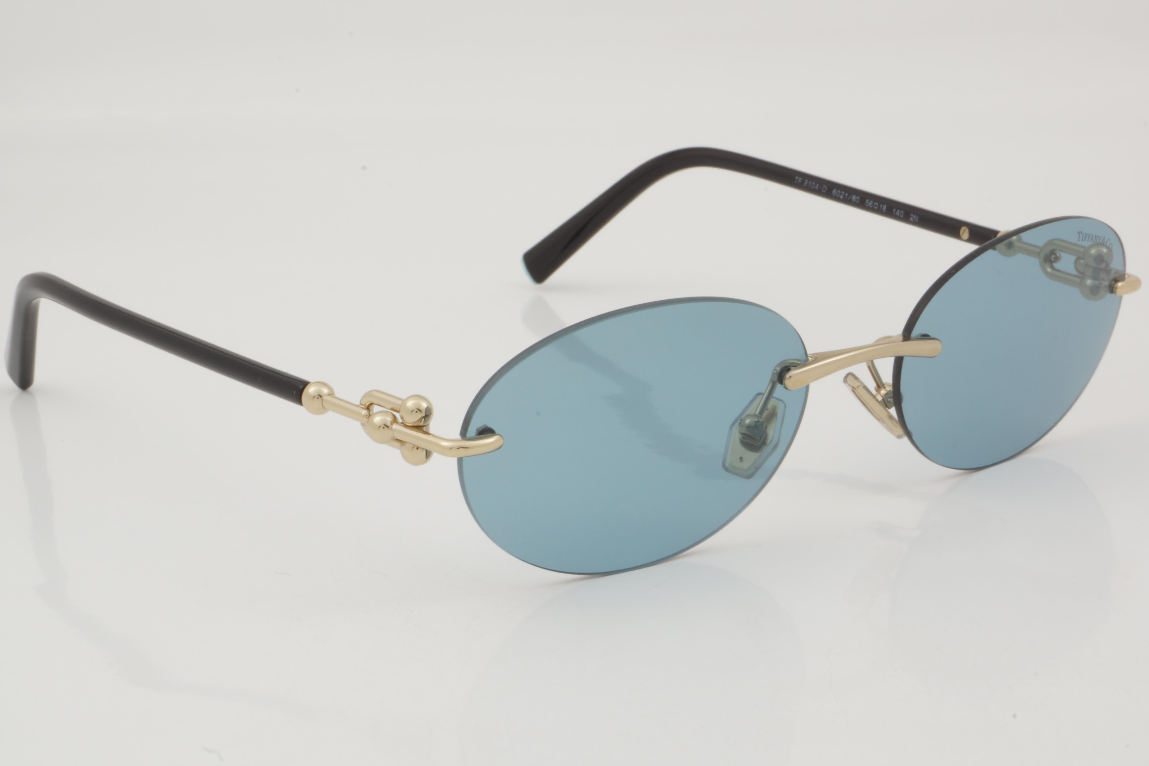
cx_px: 574
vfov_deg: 16.6
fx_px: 2633
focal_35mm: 82
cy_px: 383
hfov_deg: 24.6
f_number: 32
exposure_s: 1/3
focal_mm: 55
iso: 100
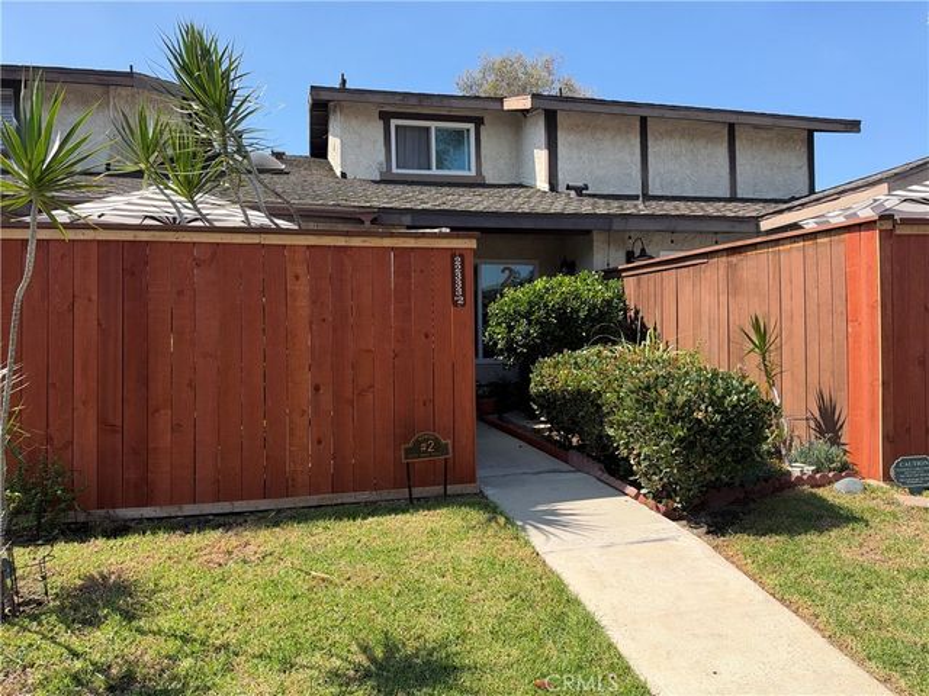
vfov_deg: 56.8
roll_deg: +1.1
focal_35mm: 24
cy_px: 348
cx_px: 464
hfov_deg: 71.6
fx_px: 644
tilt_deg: +0.8
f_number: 1.8
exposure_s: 1/2110
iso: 80
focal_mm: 6.93
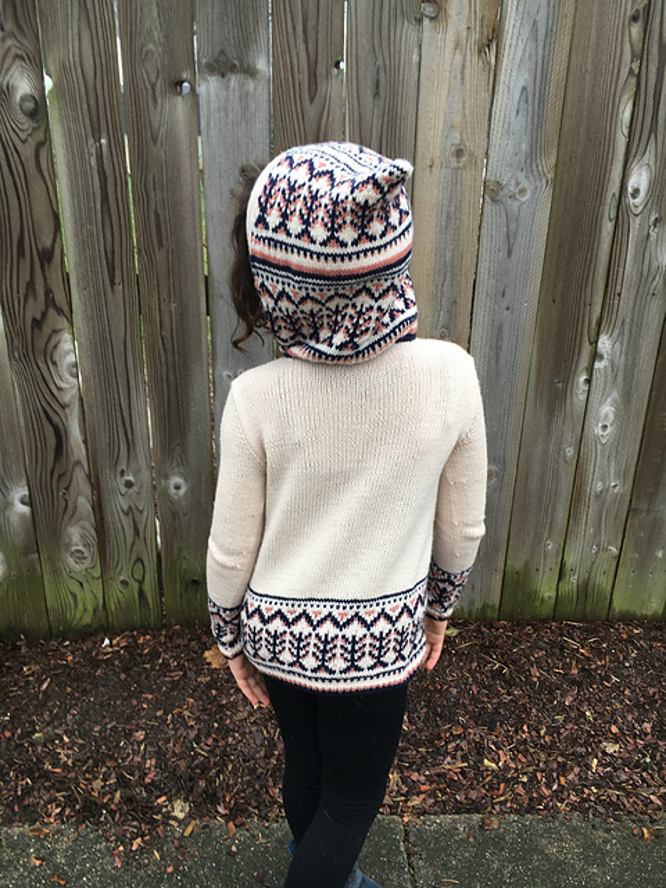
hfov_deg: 48.2
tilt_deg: -17.4
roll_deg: -0.2
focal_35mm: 29
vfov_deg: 61.7
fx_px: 744
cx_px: 333
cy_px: 444
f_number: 2.2
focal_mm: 4.15
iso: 32
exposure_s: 1/60
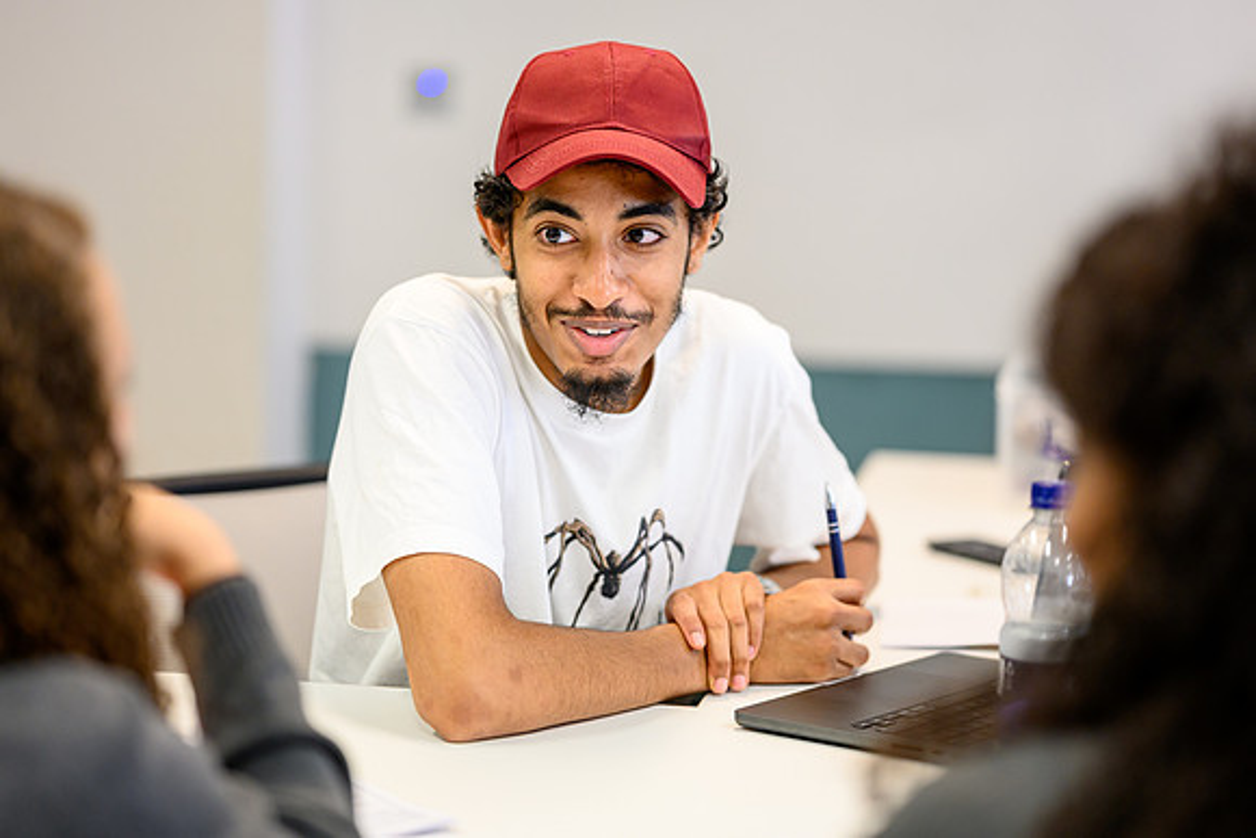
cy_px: 419
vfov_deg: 15.8
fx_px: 3023
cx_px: 628
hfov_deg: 23.5
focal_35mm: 87
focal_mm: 85
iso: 1400
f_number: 1.8
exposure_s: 1/320
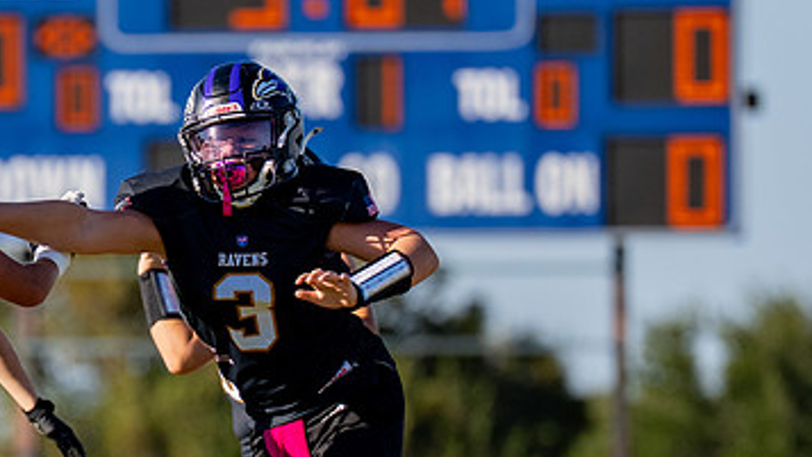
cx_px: 238
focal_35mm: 796
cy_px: 363
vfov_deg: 1.5
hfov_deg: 2.7
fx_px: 17143
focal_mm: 200
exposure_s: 1/3200
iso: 160
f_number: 2.8
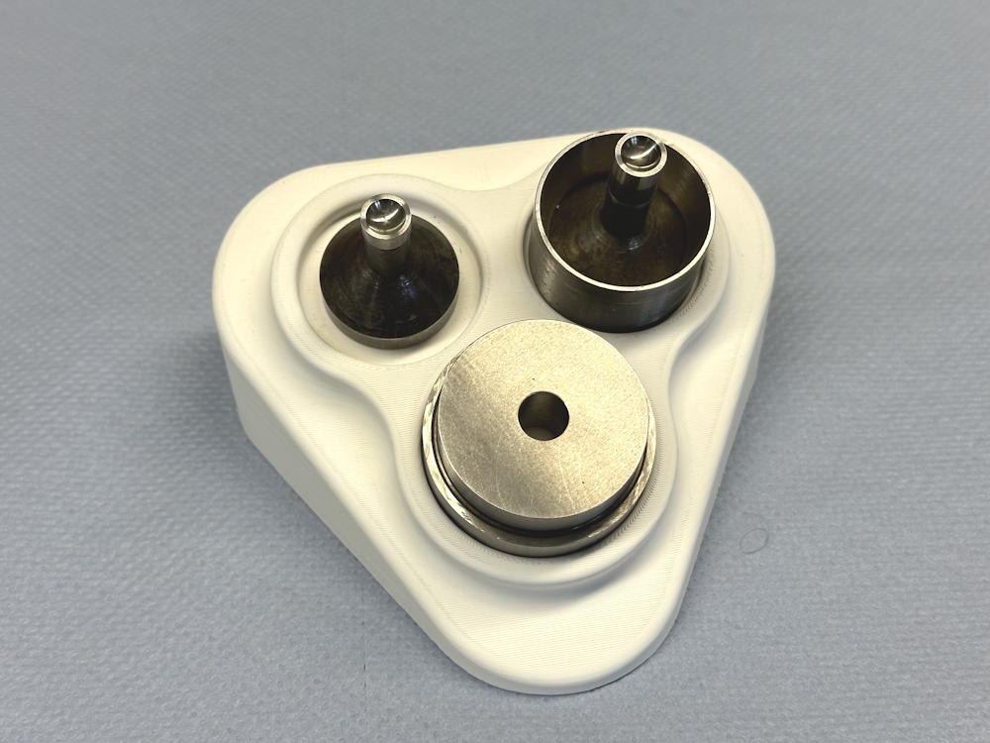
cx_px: 495
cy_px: 372
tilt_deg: -49.4
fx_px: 1373
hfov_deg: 39.7
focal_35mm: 48
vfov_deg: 30.3
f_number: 1.78
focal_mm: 6.86
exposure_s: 1/126
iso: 40
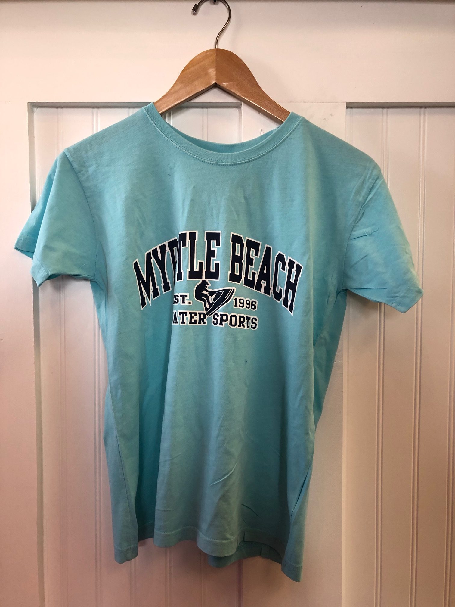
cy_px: 304
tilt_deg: -1.0
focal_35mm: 28
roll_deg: -0.3
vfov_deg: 63.4
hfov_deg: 49.7
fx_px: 491
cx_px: 228
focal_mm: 4
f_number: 1.8
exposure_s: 1/30
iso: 25
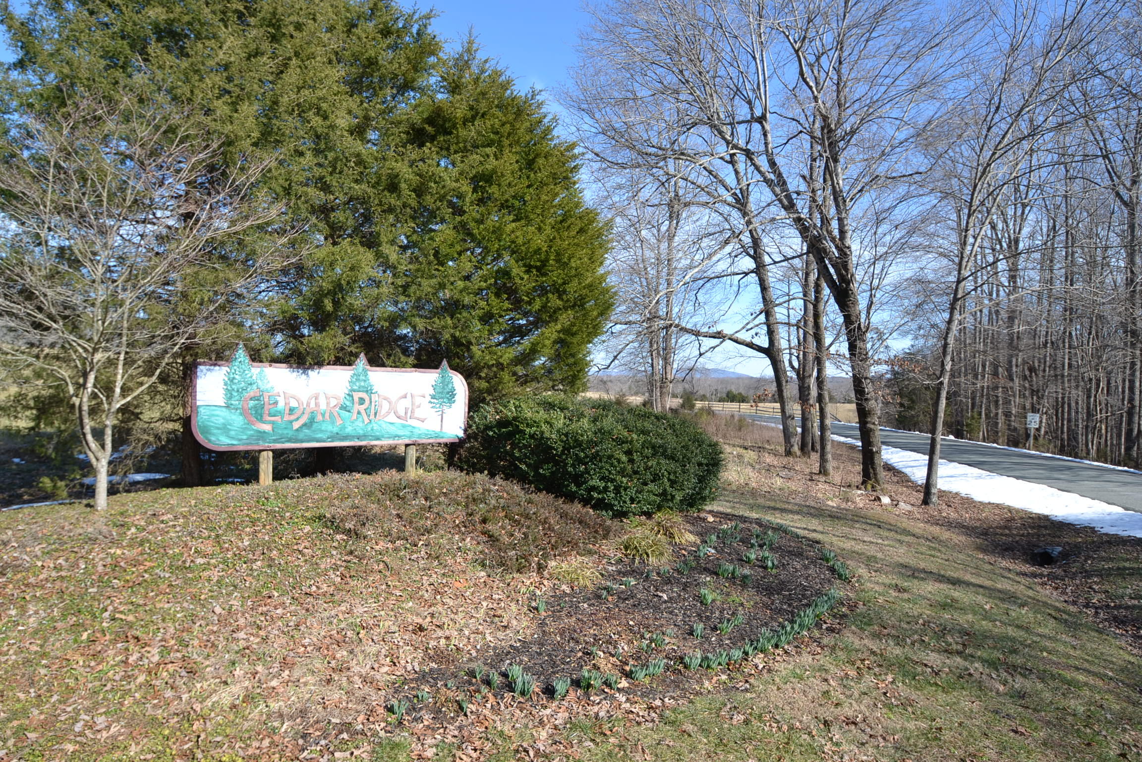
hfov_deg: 81.2
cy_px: 381
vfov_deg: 59.5
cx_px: 571
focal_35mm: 21
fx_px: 666
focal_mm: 14
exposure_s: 1/200
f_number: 7.1
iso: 100
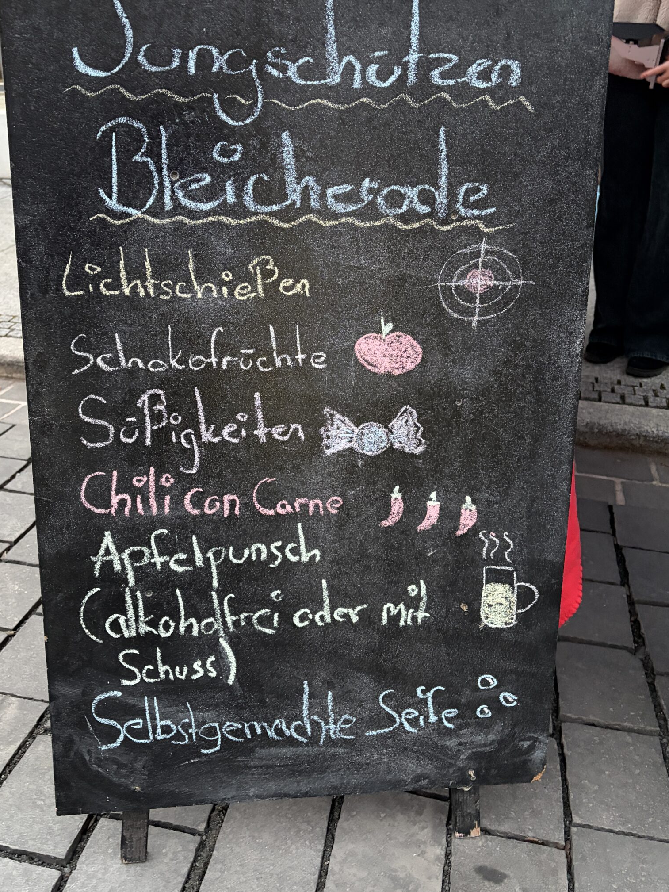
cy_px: 396
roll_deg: +1.6
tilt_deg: -22.4
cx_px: 295
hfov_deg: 42.9
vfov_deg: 55.2
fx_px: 850
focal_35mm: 33
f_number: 1.6
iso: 500
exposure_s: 1/25
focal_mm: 5.96
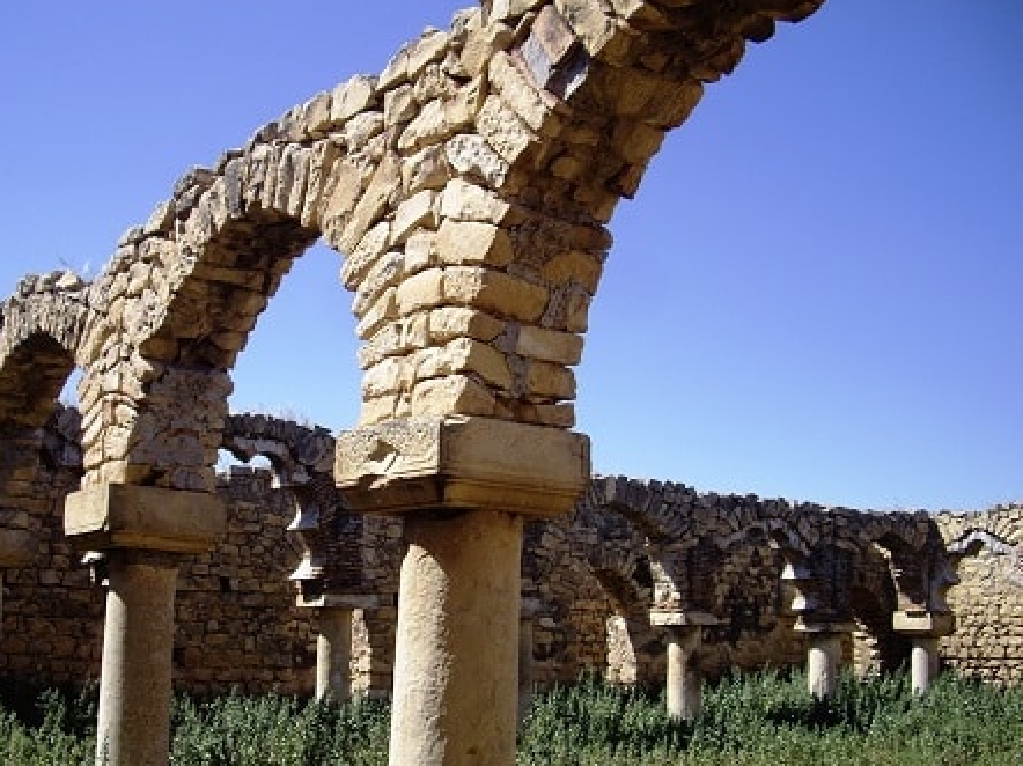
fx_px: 1270
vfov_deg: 33.5
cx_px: 447
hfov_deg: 43.8
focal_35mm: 43
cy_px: 429
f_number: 5.6
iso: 50
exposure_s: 1/250
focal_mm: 7.9
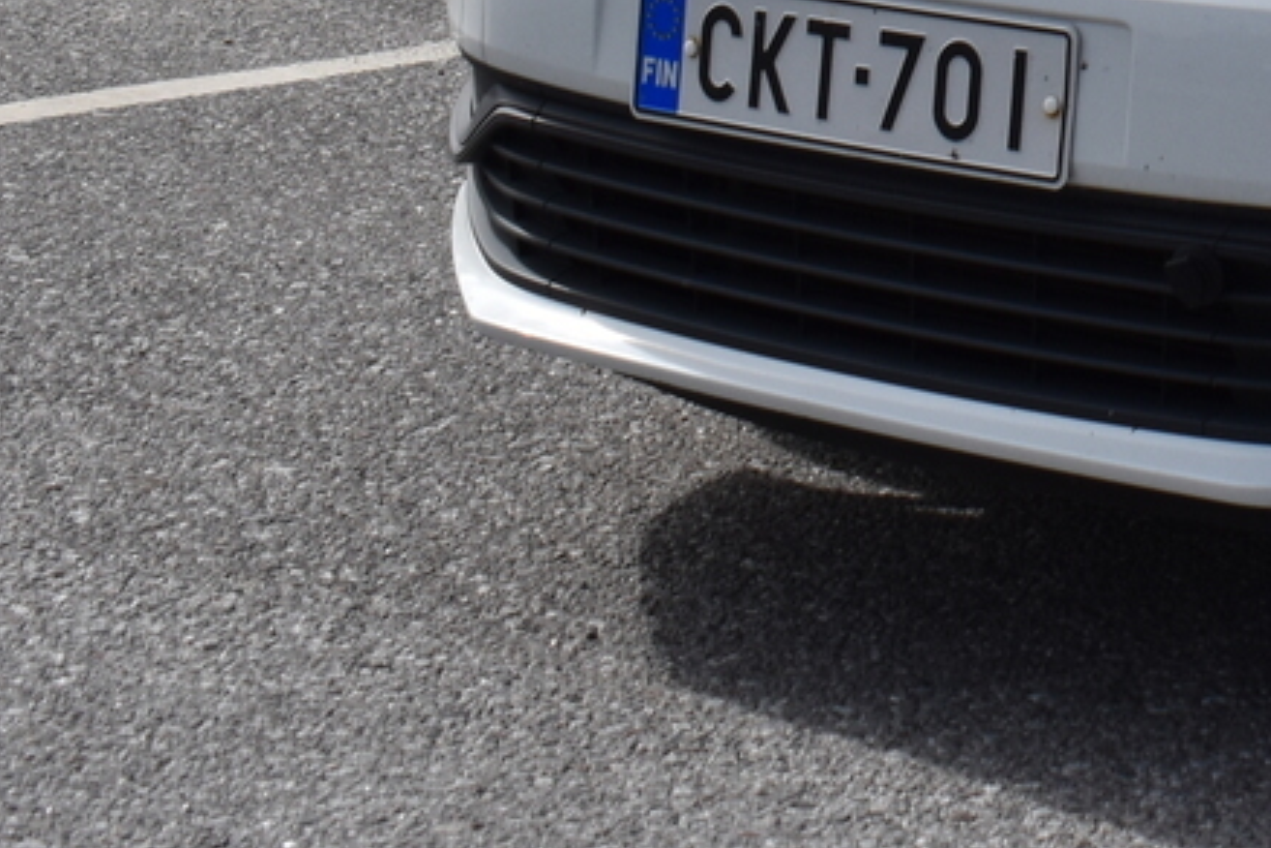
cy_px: -665
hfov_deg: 13.8
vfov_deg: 9.4
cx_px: 1938
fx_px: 4902
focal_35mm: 139
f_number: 9.5
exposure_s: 1/1000
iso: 200
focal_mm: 25
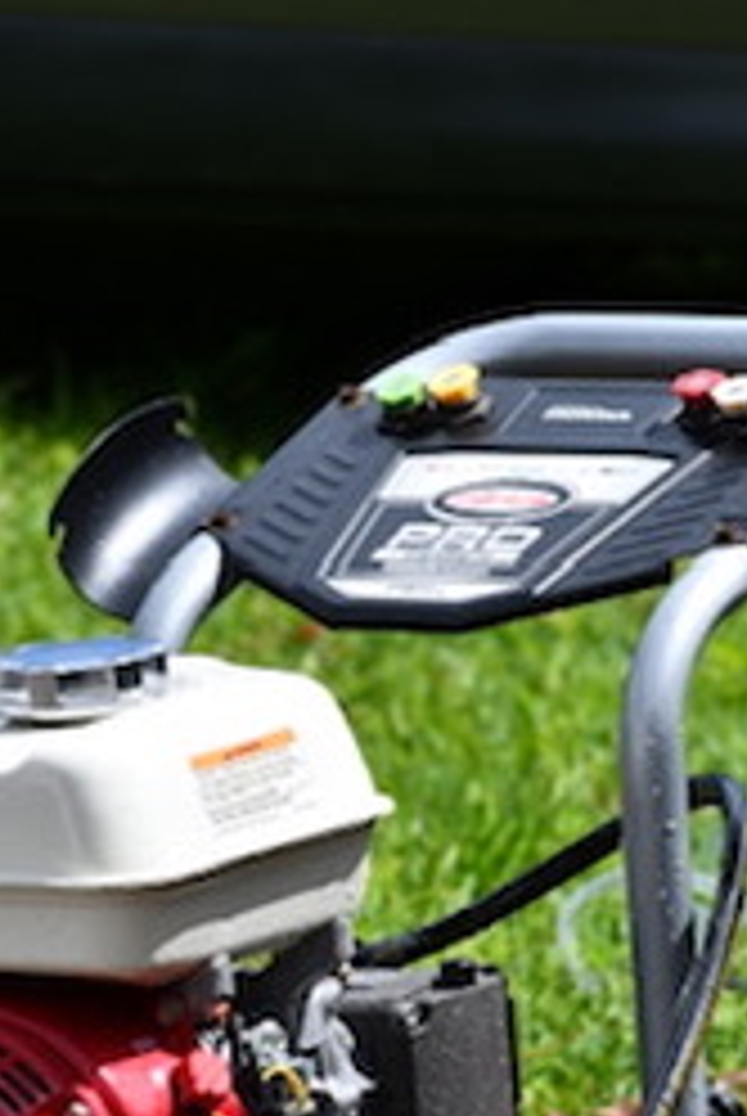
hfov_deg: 2.6
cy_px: 904
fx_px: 16201
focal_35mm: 522
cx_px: 162
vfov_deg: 3.9
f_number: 8
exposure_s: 1/500
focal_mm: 160
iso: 125
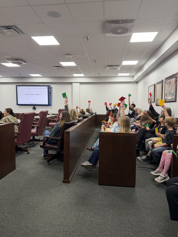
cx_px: 89
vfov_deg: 71.6
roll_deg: -0.9
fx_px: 165
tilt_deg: -4.4
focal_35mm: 24
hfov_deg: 56.8
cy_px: 118
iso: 125
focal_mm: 6.76
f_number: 1.78
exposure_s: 1/60
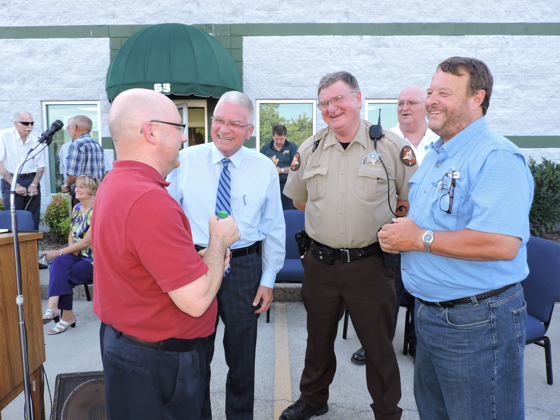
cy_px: 206
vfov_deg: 54.9
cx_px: 271
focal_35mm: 25
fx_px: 404
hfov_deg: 69.4
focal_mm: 4.3
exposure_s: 1/100
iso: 100
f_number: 3
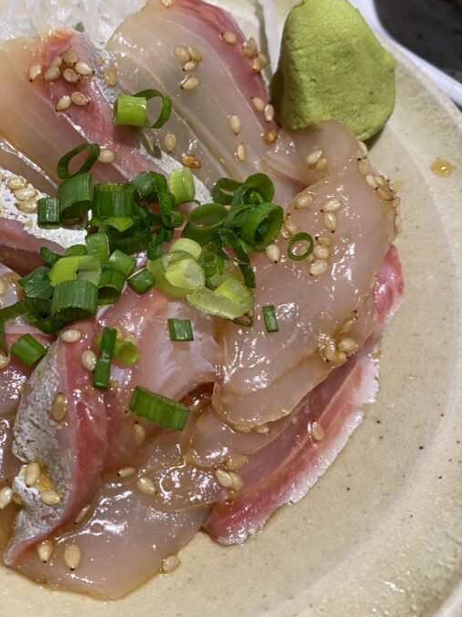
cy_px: 258
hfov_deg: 36.8
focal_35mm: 38
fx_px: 677
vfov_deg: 48.8
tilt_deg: -59.5
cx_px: 116
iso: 125
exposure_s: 1/50
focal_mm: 4.25
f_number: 1.8
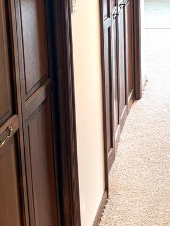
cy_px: -2
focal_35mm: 66
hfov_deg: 21.5
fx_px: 432
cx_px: 167
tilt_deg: -11.1
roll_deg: +0.0
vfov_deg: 27.6
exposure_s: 1/60
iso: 125
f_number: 1.78
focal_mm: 6.76
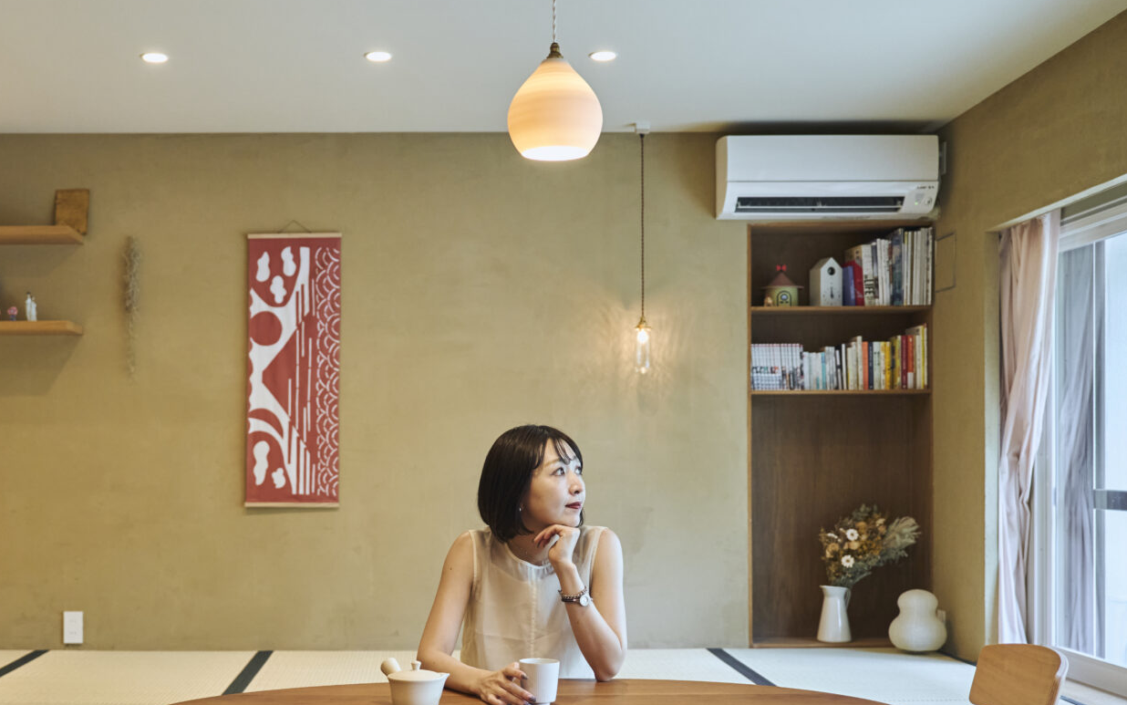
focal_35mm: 46
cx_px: 385
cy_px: 504
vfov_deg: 27.7
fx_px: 1413
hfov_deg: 42.9
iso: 1250
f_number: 2.8
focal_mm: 31
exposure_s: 1/160
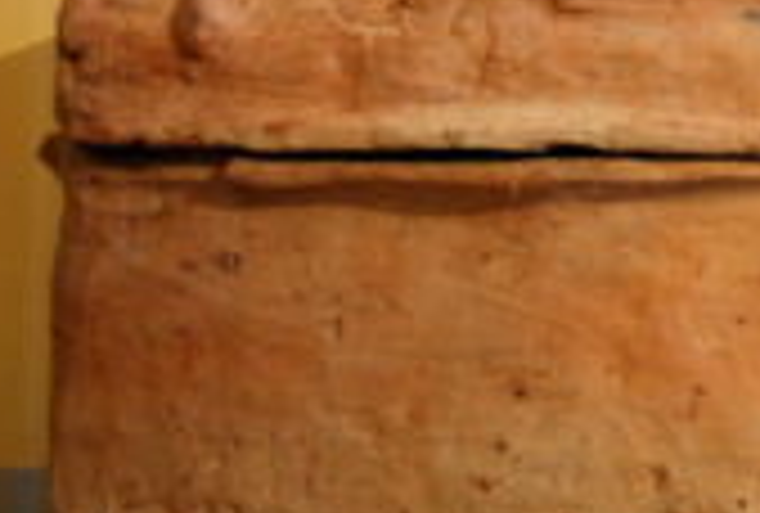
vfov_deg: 11.4
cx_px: 1106
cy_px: -2
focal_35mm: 119
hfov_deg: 15.8
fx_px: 2531
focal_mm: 27
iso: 800
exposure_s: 1/13
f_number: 3.8
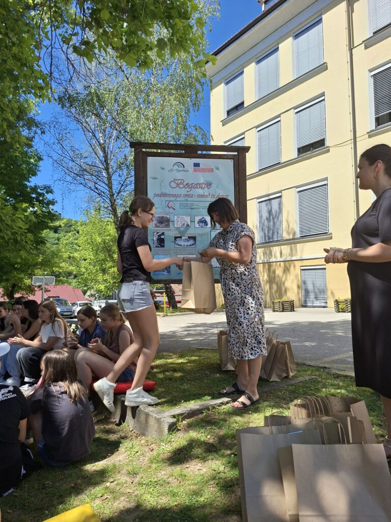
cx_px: 196
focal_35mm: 23
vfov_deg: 73.9
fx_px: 346
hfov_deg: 58.9
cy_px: 261
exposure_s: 1/1527
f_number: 1.8
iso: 50
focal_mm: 5.54
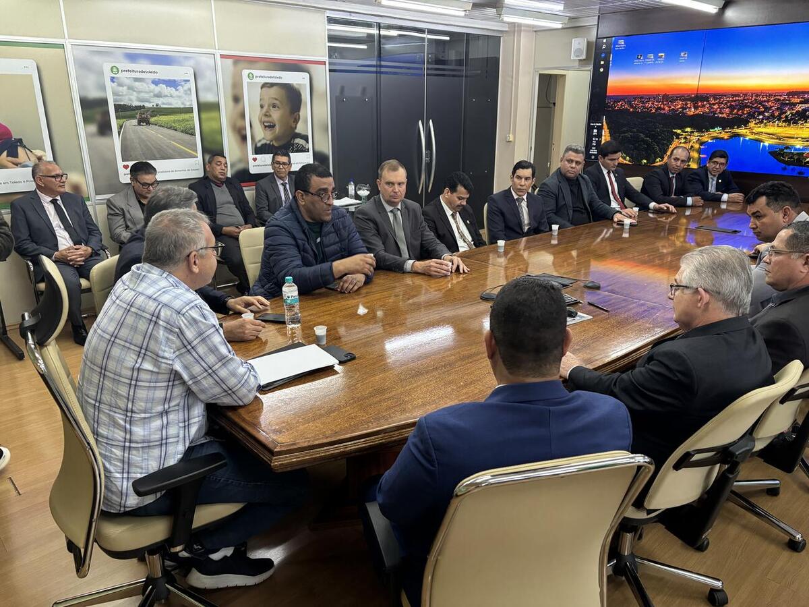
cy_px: 304
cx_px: 404
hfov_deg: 67.3
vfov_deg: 53.1
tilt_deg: -18.4
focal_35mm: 26
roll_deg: +0.4
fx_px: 608
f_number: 1.6
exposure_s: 1/60
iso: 250
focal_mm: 5.96
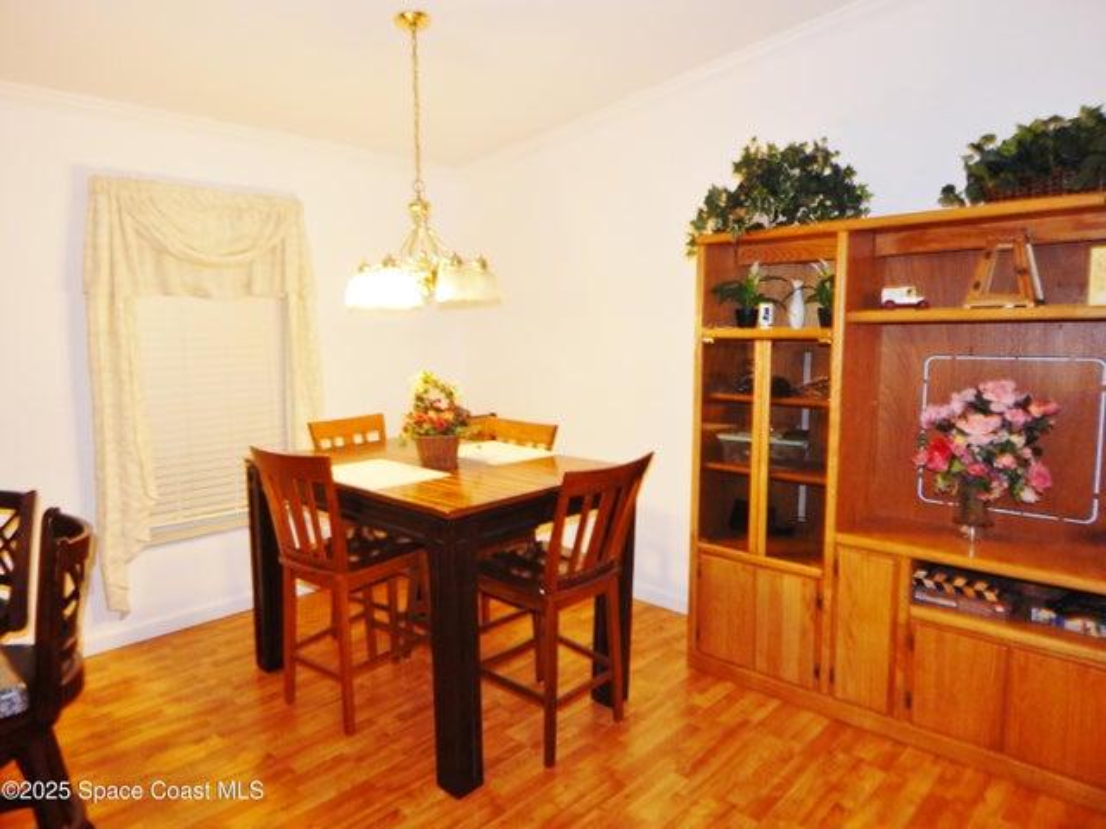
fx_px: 703
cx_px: 553
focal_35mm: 22
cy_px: 414
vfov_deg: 61.1
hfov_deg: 76.4
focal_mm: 4
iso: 200
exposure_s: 1/30
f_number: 3
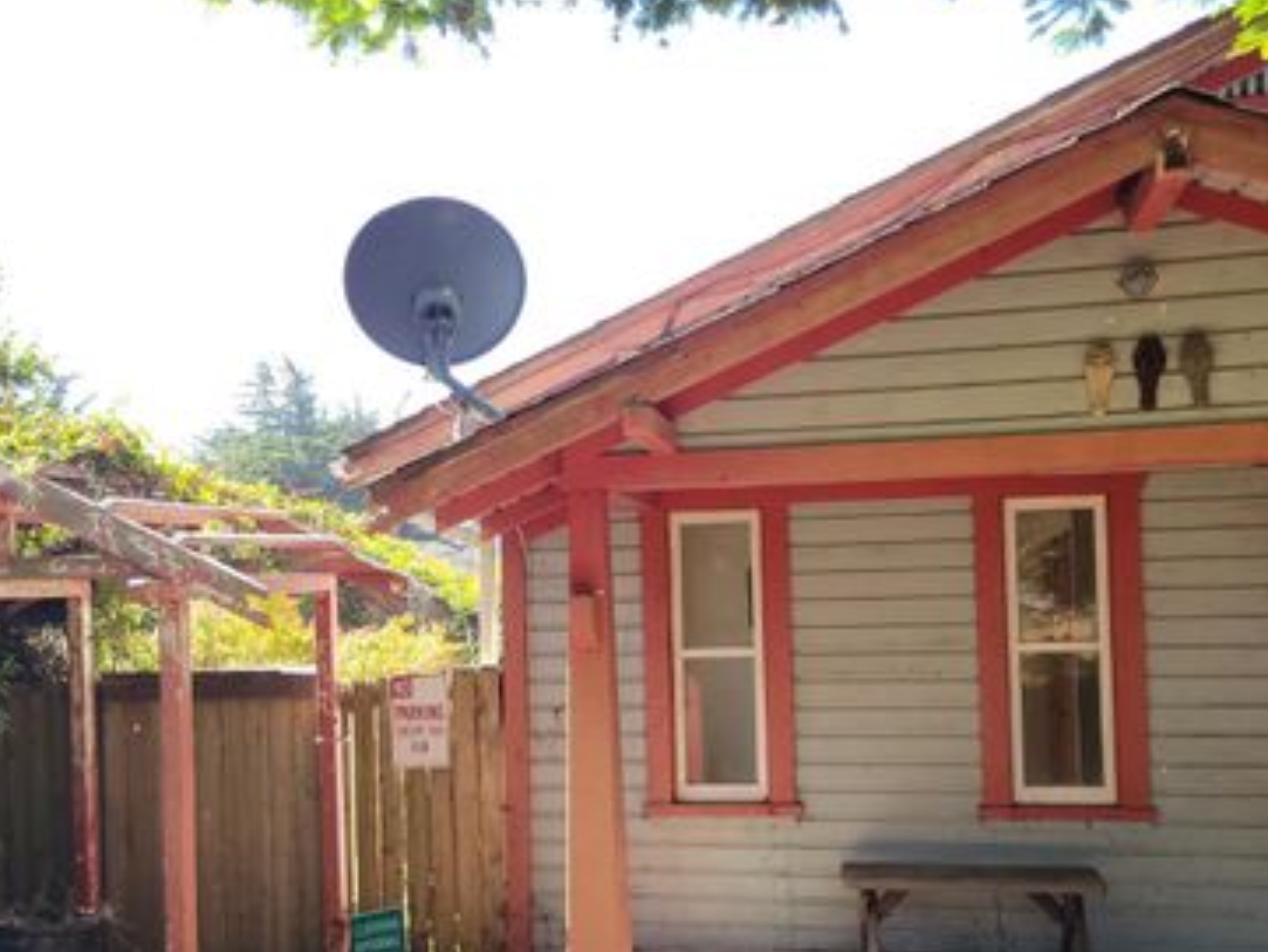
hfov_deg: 51.3
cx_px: 639
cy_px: 617
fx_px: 1319
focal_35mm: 36
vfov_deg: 39.3
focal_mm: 5.4
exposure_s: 1/230
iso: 40
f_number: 1.8
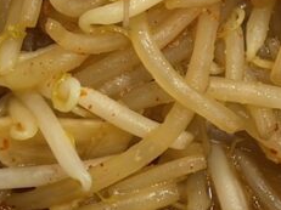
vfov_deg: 6.4
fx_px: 1874
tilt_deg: -56.1
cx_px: 129
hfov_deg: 8.6
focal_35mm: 231
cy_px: -18
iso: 32
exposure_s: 1/50
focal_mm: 5.96
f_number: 1.6
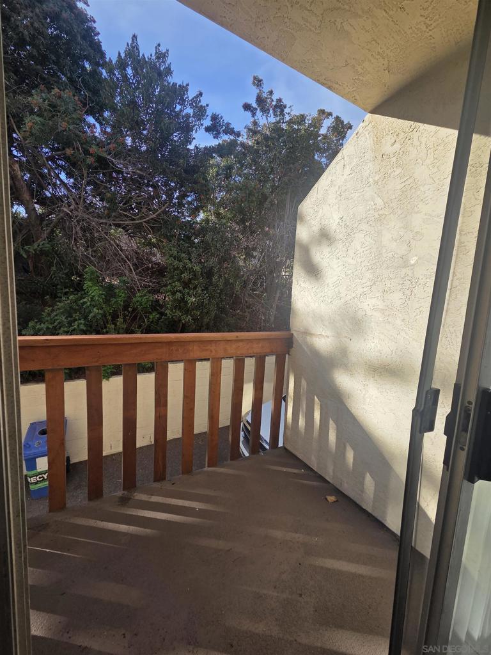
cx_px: 246
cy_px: 328
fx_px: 246
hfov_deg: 89.9
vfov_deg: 106.2
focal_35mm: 13
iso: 50
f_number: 2.2
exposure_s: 1/1328
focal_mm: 2.2
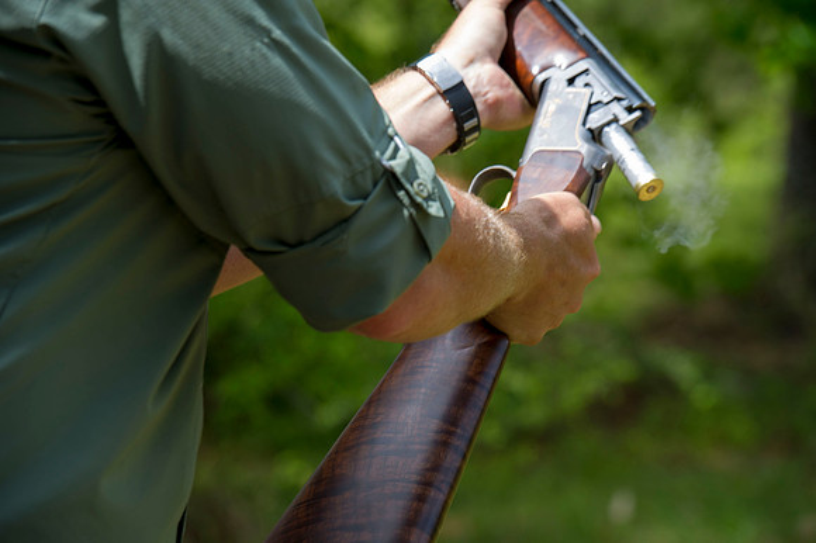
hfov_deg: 11.8
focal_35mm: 175
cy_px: 272
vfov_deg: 7.8
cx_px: 408
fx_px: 3964
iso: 200
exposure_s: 1/200
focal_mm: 175
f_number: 6.3
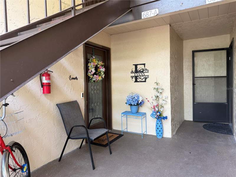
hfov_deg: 71.6
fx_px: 164
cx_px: 118
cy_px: 88
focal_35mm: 24
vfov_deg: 56.8
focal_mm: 6.76
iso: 200
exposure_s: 1/97
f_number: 1.78
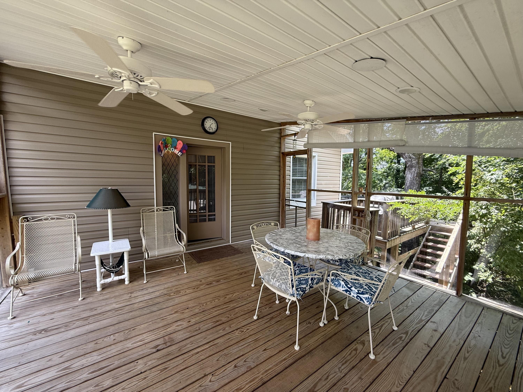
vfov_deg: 85.7
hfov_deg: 102.1
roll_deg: +0.2
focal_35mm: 14
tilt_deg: -4.0
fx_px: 212
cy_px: 196
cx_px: 262
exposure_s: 1/99
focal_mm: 2.22
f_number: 2.2
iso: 50
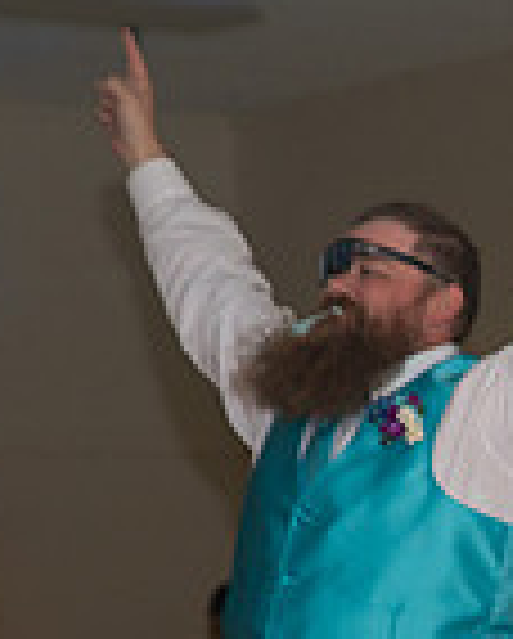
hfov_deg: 5.7
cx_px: 914
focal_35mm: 268
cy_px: 790
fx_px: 5075
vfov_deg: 7.1
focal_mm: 70
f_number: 3.5
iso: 800
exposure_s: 1/125
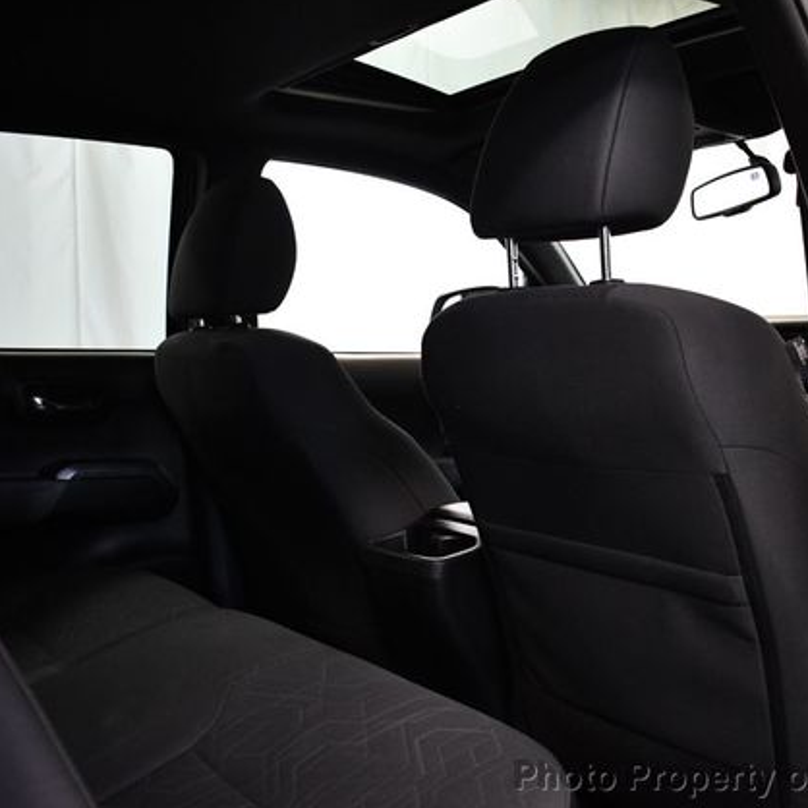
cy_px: 400
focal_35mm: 39
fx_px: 1030
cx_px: 491
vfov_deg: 42.8
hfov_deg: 42.6
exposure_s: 1/125
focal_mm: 20
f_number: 3.8
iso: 2500
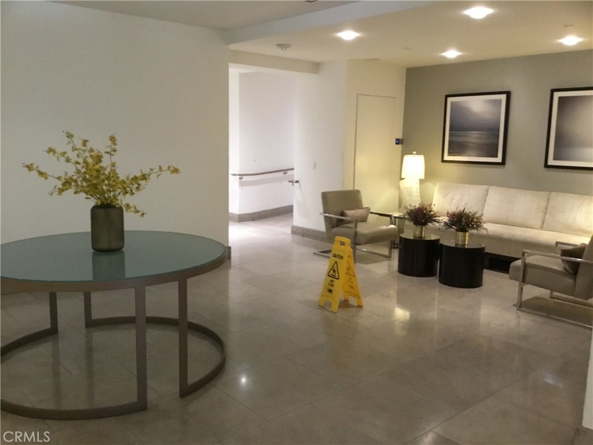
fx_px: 531
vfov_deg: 45.4
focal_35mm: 31
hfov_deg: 58.4
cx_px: 296
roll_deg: -0.7
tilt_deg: -8.7
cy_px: 222
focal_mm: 3.3
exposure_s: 1/15
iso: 250
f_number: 2.4
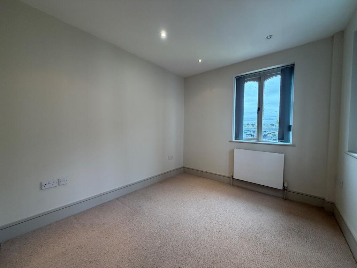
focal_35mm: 14
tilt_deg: -2.8
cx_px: 178
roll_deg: -0.4
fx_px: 144
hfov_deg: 102.1
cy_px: 134
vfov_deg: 85.7
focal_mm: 2.22
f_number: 2.2
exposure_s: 1/100
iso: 160
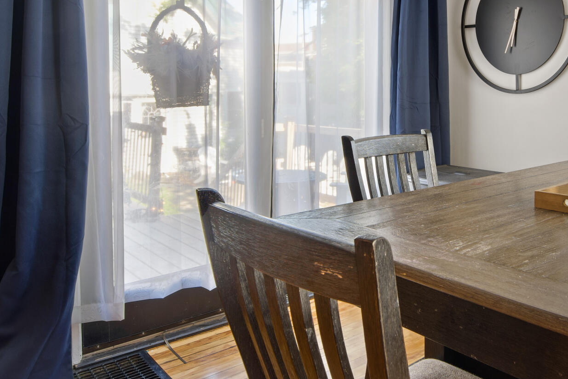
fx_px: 537
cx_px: 418
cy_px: 105
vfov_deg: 38.1
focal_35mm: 34
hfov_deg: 53.6
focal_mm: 14
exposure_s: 1/3
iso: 140
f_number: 8
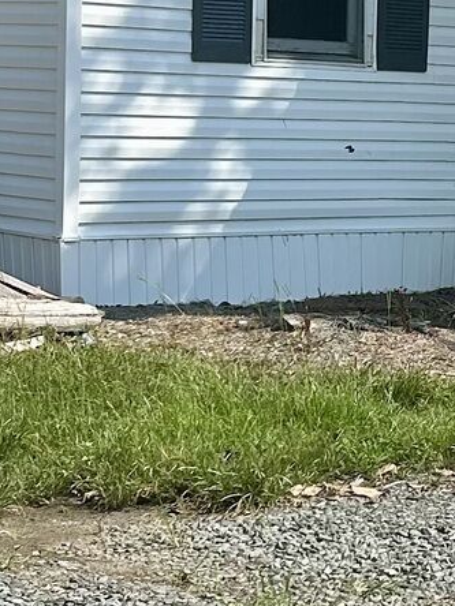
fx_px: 2366
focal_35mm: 135
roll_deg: -2.5
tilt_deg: -5.5
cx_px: 652
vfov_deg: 14.6
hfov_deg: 10.6
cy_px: 303
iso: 50
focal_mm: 5.7
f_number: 1.5
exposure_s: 1/3460
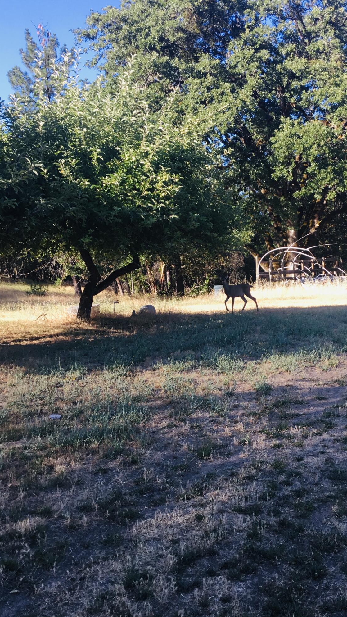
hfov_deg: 34.5
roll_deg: +2.9
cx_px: 212
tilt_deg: -3.4
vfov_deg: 58.0
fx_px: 556
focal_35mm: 34
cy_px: 310
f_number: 2.4
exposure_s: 1/250
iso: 25
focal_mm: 3.3
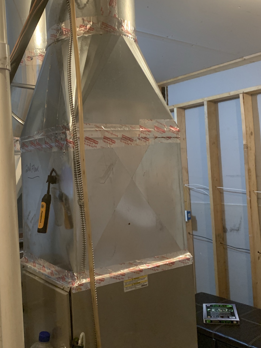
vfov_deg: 51.3
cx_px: 107
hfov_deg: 39.5
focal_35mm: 36
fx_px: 362
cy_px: 159
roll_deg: +3.0
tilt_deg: +1.3
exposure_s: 1/40
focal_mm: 4.25
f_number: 1.8
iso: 320
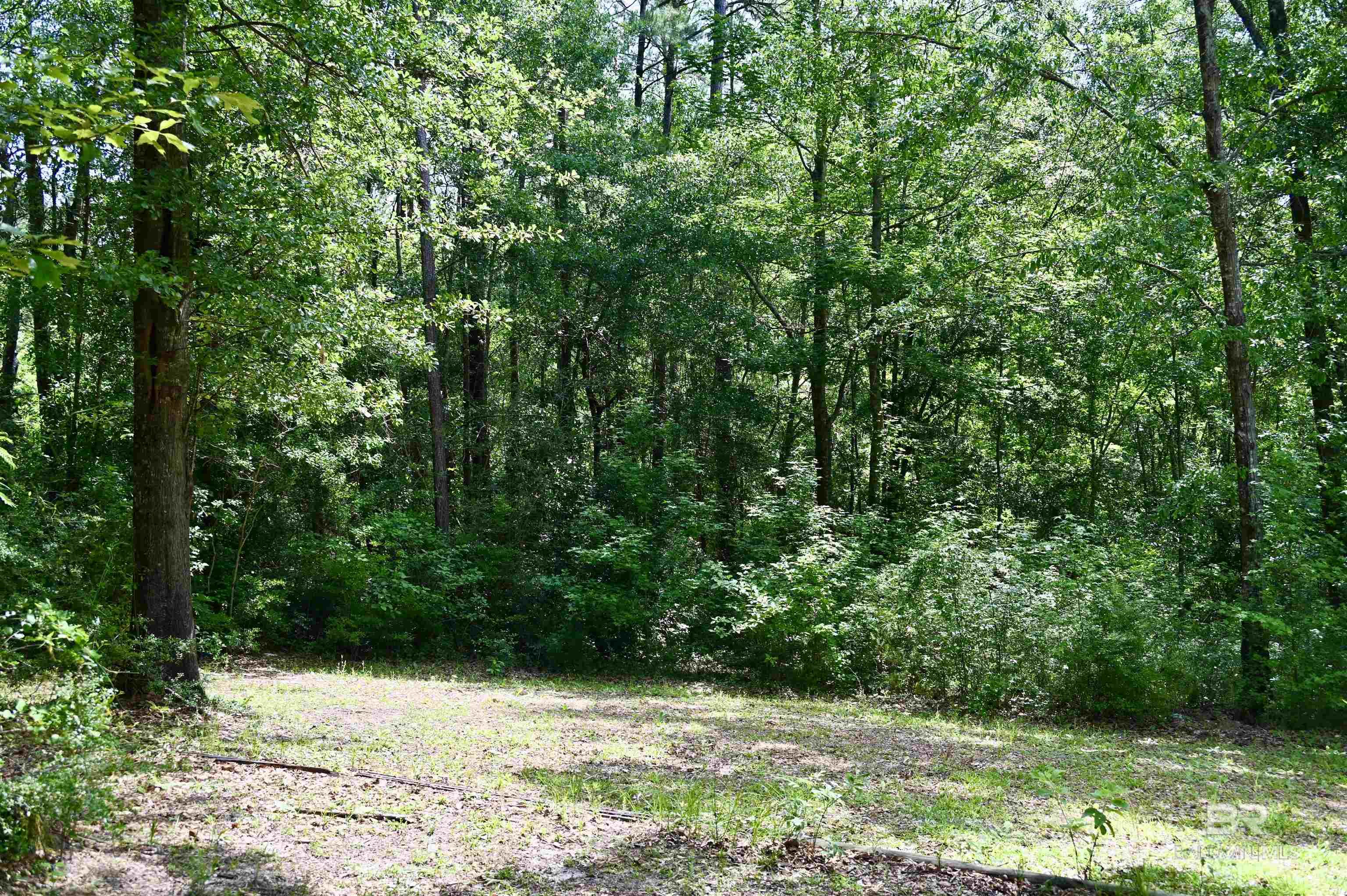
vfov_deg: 35.9
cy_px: 448
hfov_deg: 51.9
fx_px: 1383
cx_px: 674
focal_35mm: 37
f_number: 5.6
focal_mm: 37
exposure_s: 1/250
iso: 200
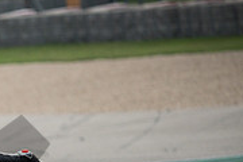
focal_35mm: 969
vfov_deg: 1.4
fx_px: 6540
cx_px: -81
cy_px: 246
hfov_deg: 2.1
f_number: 2
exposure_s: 1/4000
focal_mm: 200
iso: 400
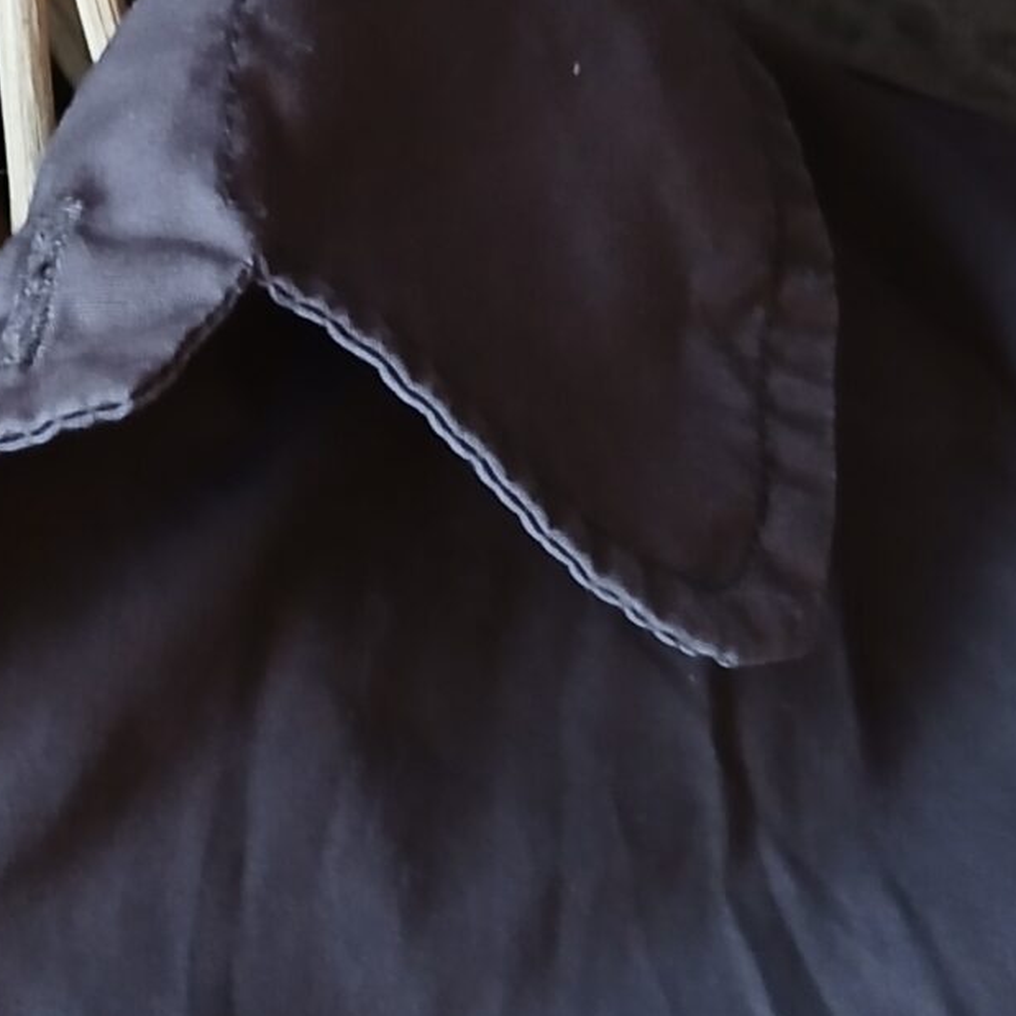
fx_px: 3155
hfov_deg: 17.1
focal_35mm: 95
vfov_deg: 18.0
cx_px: -338
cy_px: 90
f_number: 1.8
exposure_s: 1/25
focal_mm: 3.98
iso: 320
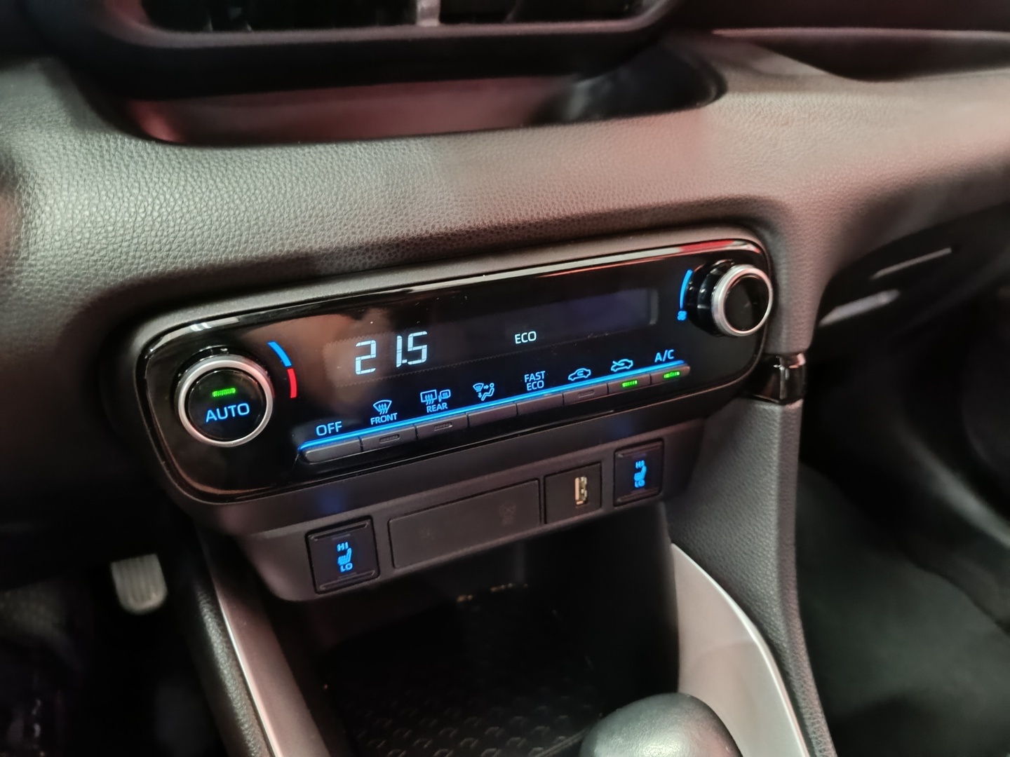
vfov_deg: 56.8
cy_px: 378
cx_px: 505
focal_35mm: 24
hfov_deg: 71.6
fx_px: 700
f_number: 1.88
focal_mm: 5.59
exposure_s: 1/25
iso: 1700
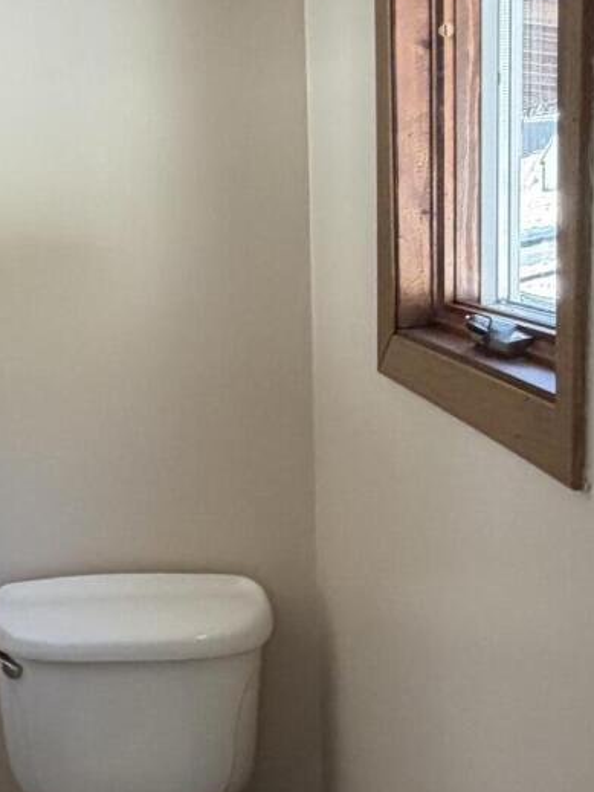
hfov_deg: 24.8
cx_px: -90
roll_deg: +6.6
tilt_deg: -10.5
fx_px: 1236
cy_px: 452
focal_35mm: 54
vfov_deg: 35.5
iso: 200
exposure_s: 1/121
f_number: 2.2
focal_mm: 2.22
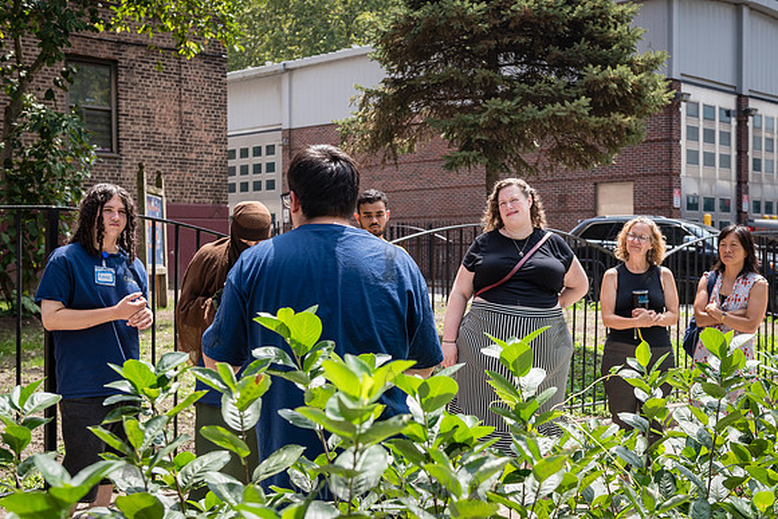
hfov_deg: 41.7
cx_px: 443
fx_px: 1020
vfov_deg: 28.5
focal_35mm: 47
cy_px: 282
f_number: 4.5
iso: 200
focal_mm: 40
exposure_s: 1/500
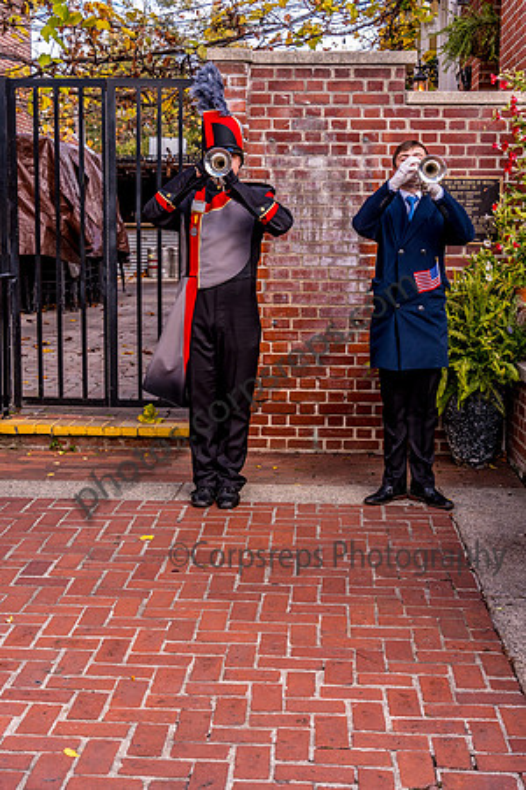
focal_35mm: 53
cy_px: 395
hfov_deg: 25.5
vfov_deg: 37.5
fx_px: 1161
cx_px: 263
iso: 800
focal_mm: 53
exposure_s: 1/640
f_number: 6.3
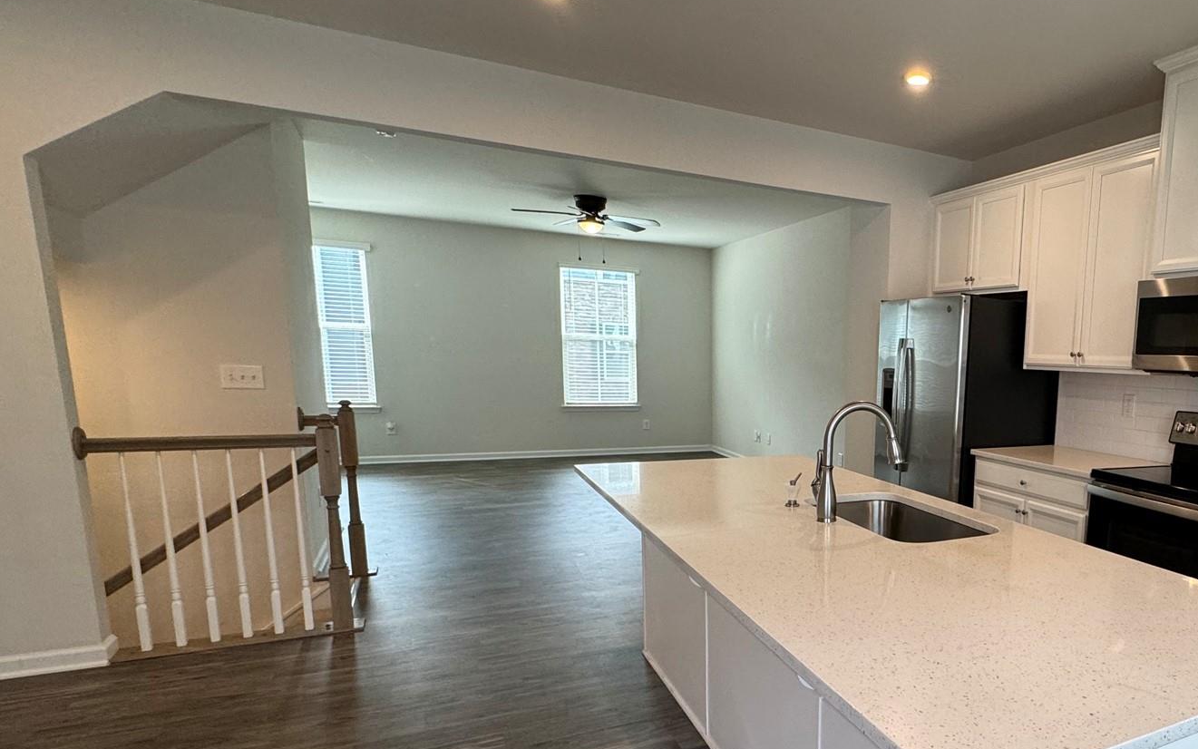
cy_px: 480
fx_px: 751
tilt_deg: -9.7
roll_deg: -2.1
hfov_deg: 71.8
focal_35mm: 23
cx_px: 900
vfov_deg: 52.3
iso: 200
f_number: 2.2
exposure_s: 1/120
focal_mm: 2.22
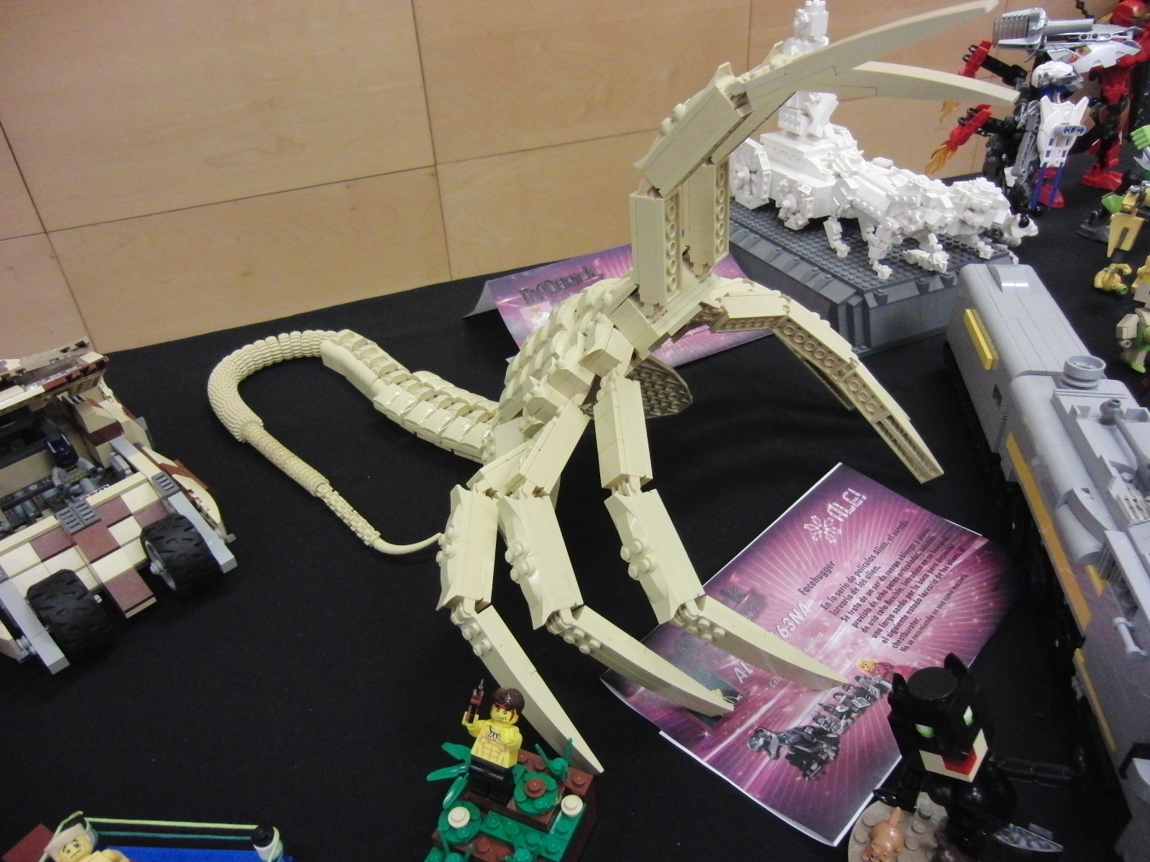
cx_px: 575
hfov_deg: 71.6
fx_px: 797
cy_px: 431
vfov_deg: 56.8
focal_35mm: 24
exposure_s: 1/50
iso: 800
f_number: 3.2
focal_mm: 4.3
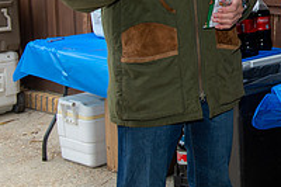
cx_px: 379
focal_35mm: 93
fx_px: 725
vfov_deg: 14.4
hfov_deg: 19.9
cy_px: 0
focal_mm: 32
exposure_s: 1/60
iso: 400
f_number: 5
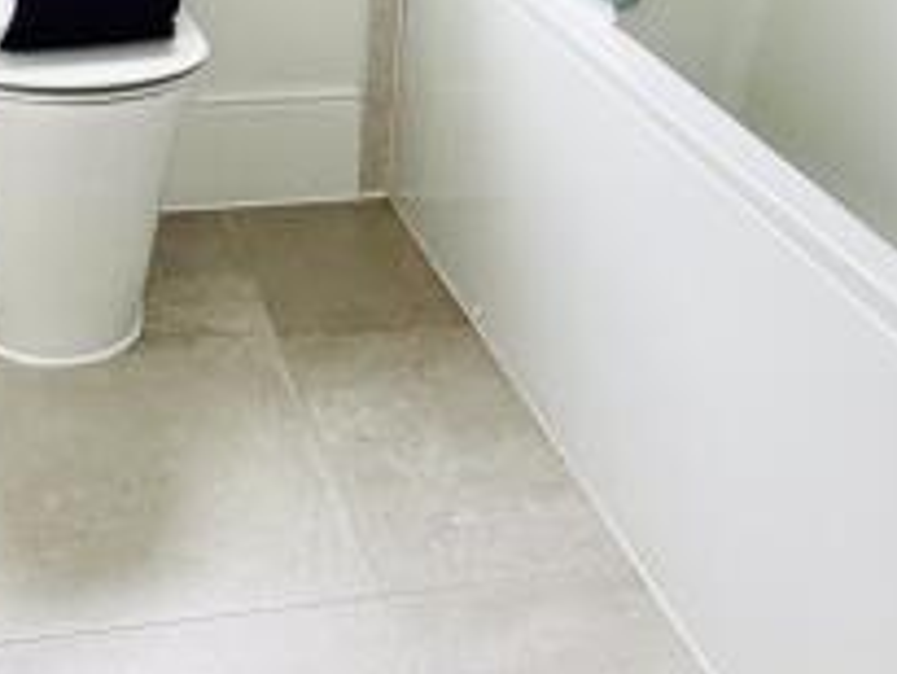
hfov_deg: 27.8
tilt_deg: -1.0
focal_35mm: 70
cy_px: -433
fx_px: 1815
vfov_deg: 18.0
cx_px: 424
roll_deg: -1.6
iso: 50
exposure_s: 1/99
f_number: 2.2
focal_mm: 2.22
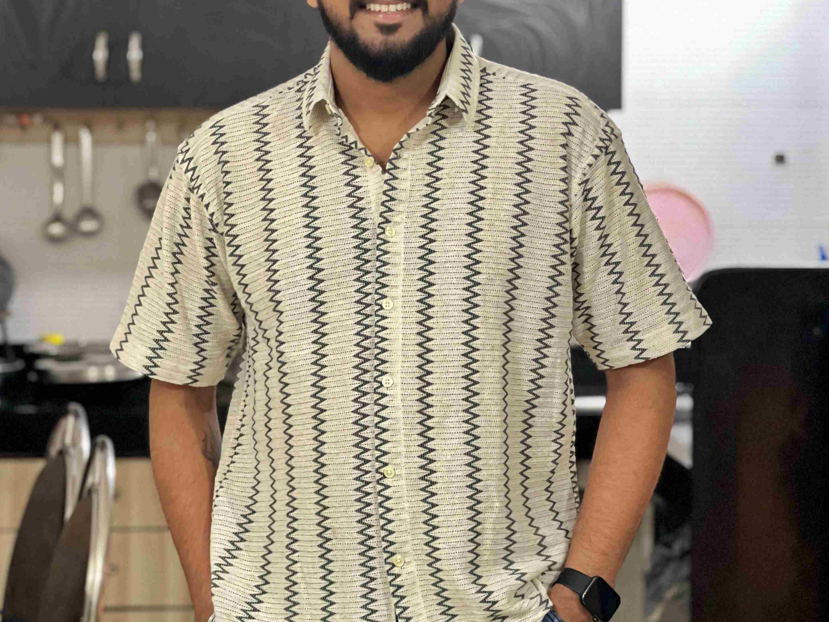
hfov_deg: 18.5
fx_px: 2539
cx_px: 417
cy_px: 247
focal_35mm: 106
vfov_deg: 14.0
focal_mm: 9
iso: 400
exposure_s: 1/14
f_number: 2.8
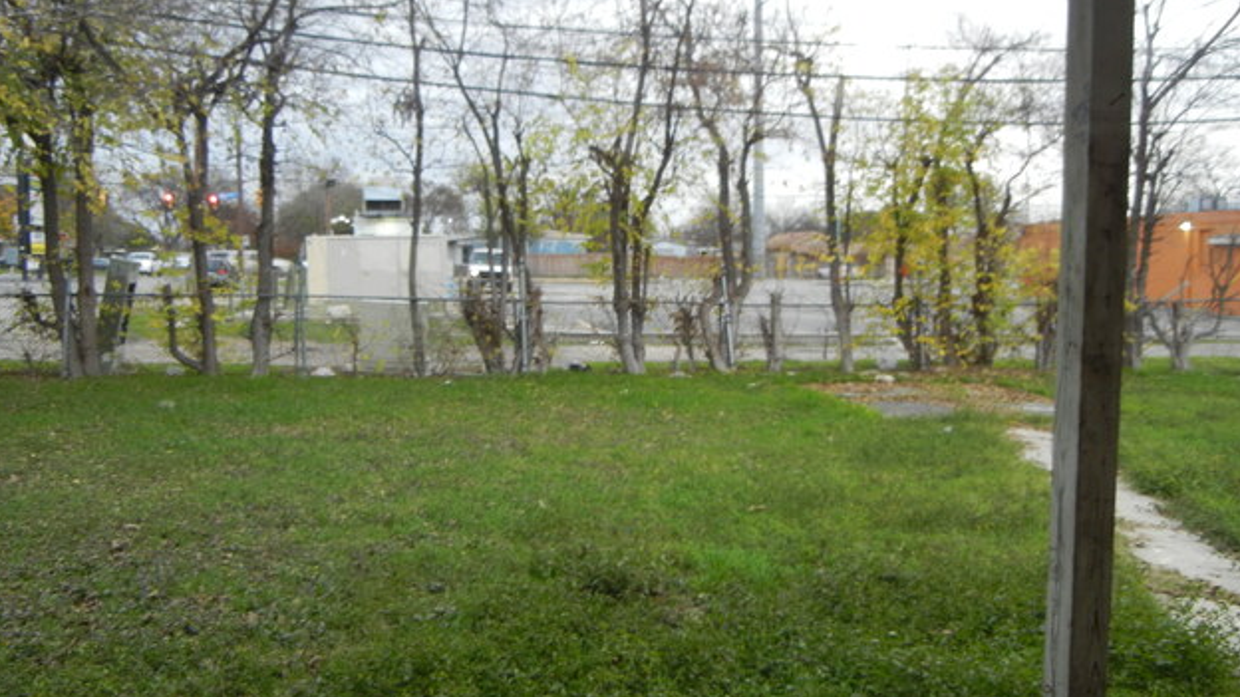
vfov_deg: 31.2
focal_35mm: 38
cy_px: 344
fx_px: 1249
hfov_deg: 52.8
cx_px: 612
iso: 160
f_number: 3.6
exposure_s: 1/46
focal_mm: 6.2
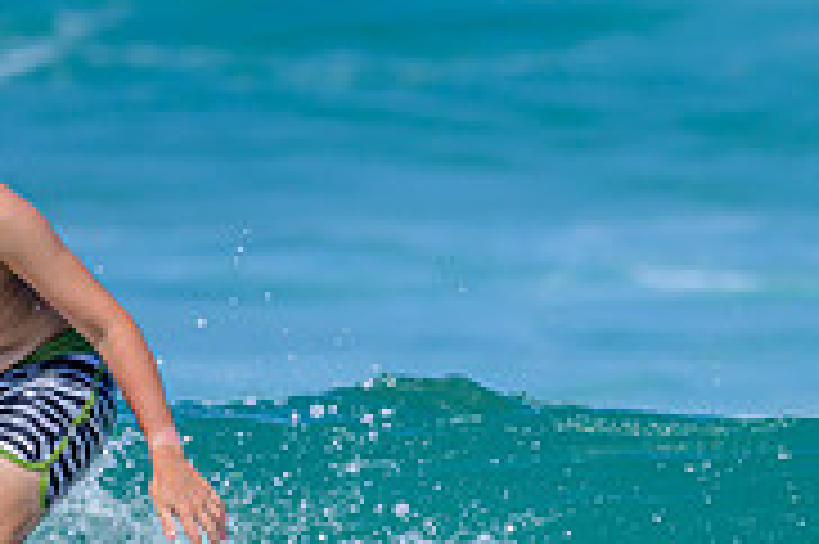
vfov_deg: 0.4
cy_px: 646
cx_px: 299
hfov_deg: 0.7
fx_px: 70892
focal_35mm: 3119
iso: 320
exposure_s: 1/2500
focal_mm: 800
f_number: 6.3
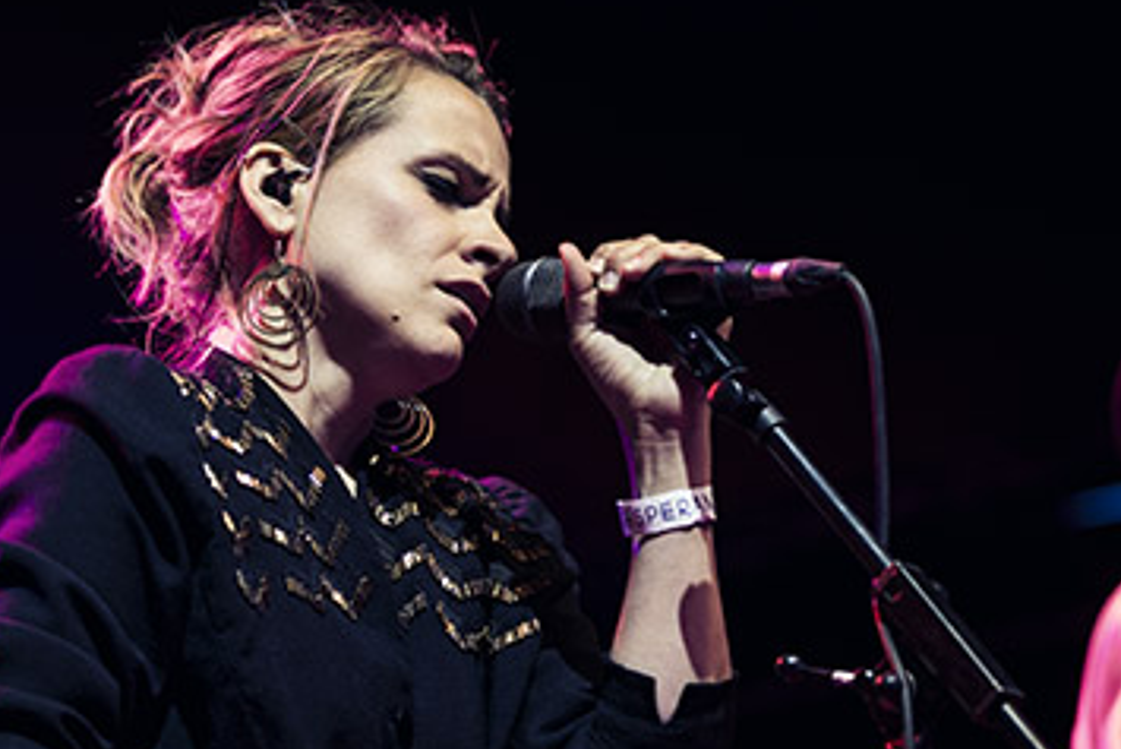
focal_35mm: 199
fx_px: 6199
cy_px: 488
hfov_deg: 10.3
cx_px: 919
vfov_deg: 6.9
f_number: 2.8
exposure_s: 1/160
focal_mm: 98
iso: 250
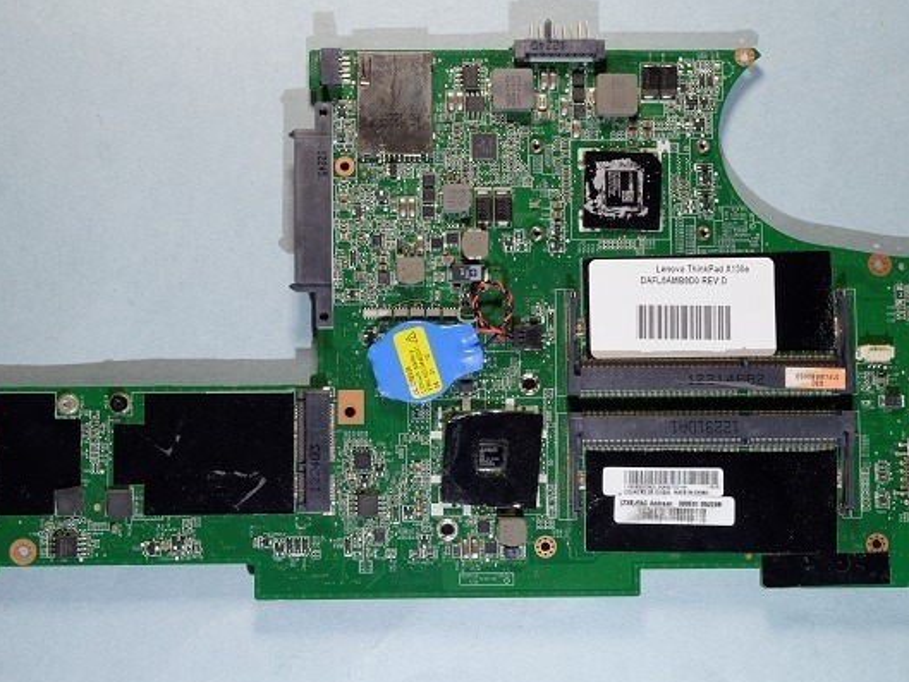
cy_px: 338
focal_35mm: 49
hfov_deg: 38.9
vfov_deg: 29.7
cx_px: 414
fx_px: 1287
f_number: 8
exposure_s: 1/6
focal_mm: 24
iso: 100
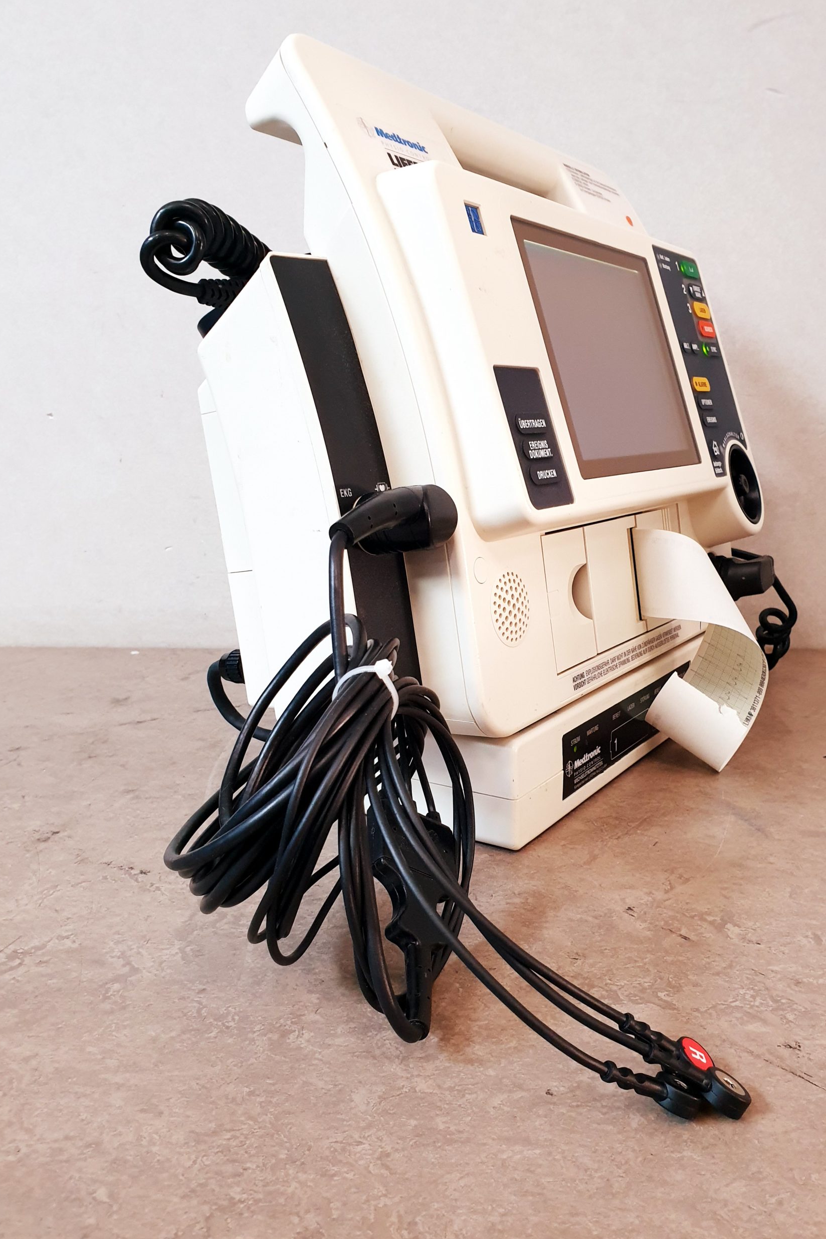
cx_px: 466
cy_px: 616
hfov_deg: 46.3
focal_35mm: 28
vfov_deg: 65.5
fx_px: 964
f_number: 2.4
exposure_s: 1/50
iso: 320
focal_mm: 4.3
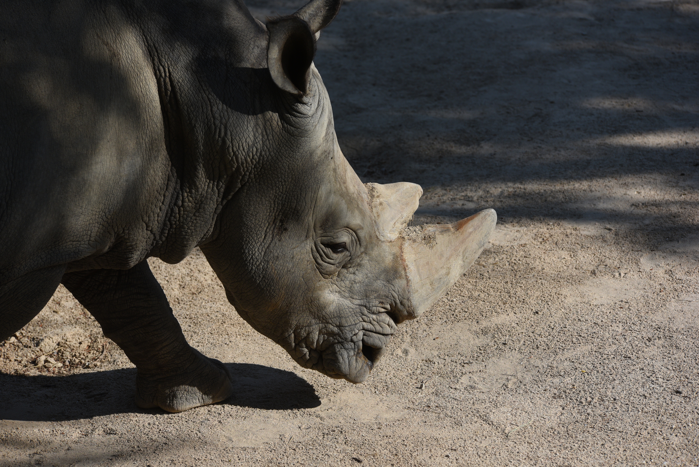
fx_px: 3885
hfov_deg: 10.3
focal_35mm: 200
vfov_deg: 6.9
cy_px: 234
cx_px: 350
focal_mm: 200
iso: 400
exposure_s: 1/3200
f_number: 5
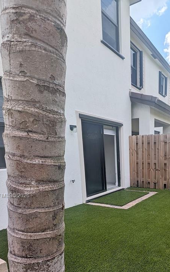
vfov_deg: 73.0
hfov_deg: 50.5
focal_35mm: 23
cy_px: 196
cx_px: 130
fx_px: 170
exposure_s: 1/1842
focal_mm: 1.95
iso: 50
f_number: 2.2
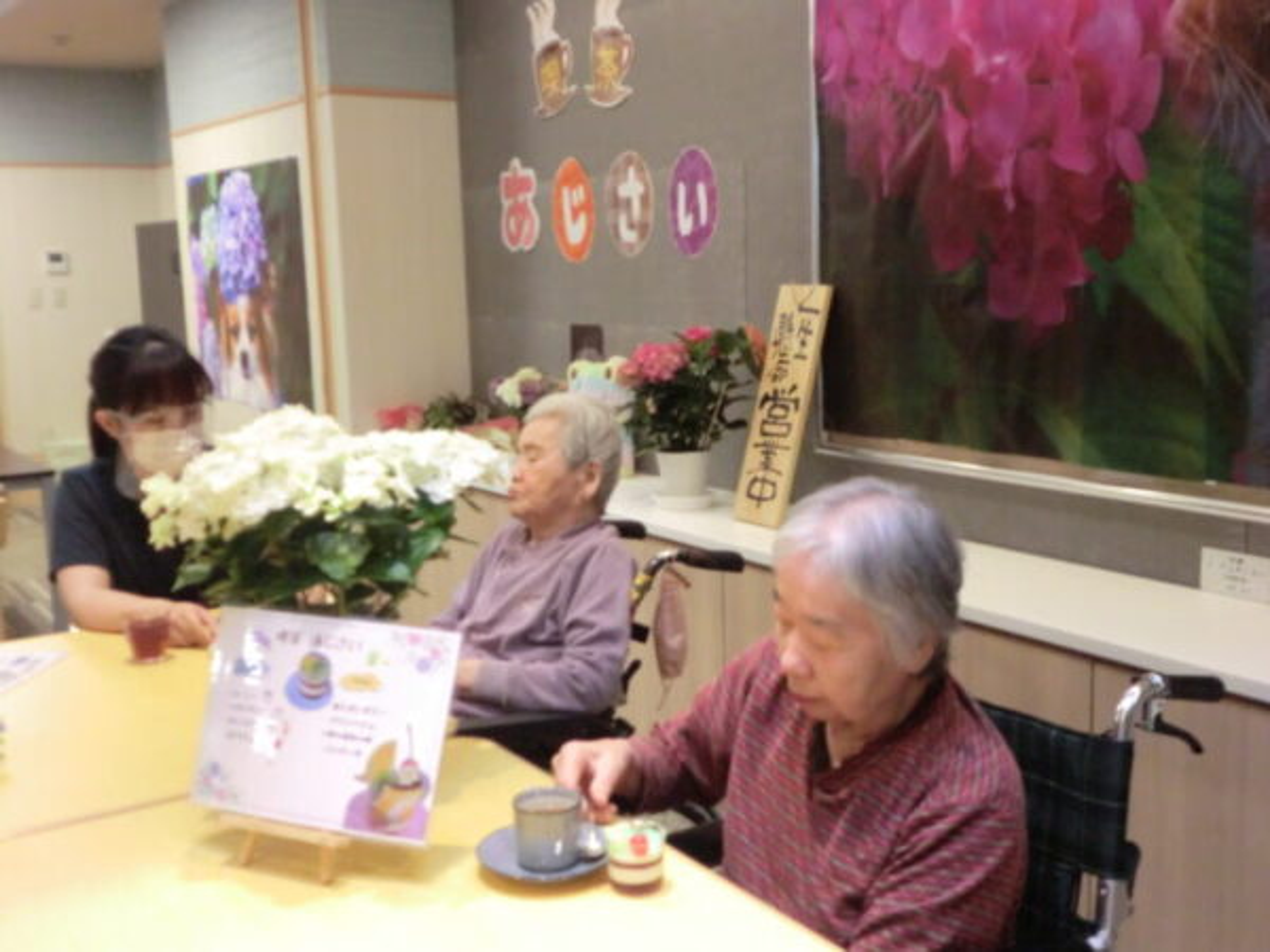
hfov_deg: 51.4
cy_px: 476
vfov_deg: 39.7
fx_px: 1321
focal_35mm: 36
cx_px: 635
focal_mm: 6.58
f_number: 3
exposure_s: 1/60
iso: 500
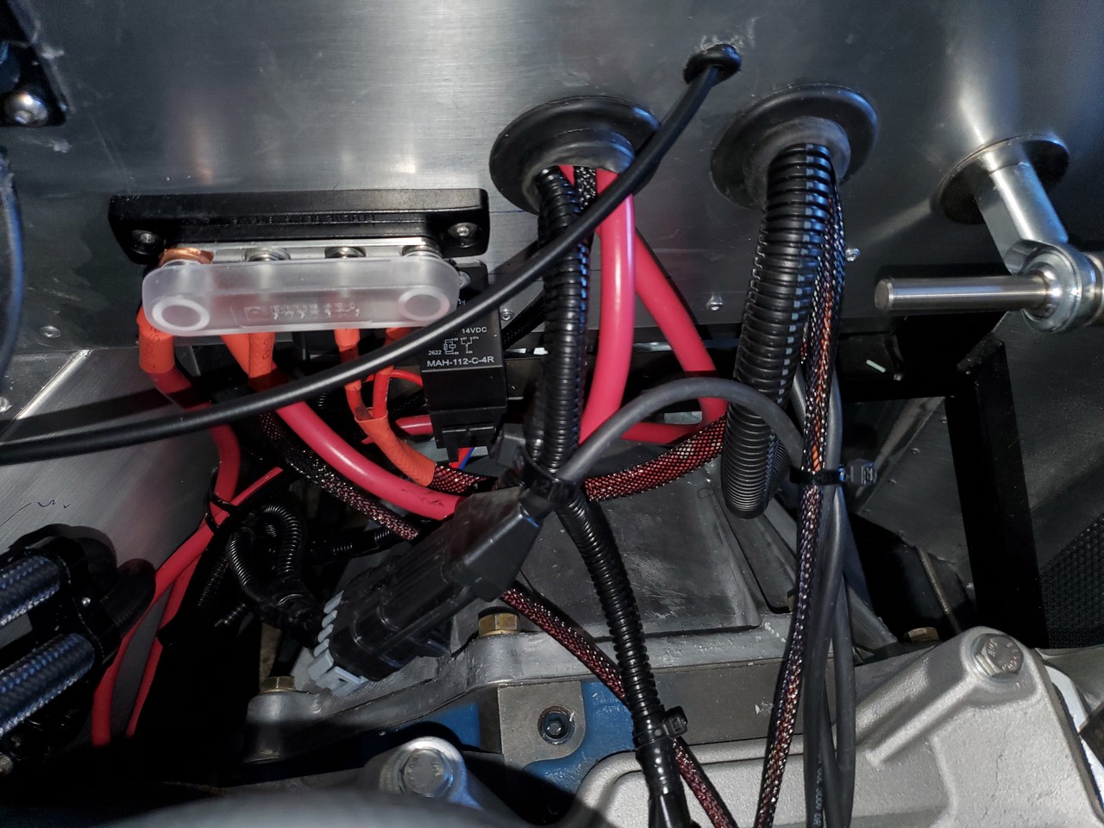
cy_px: 414
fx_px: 829
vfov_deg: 53.1
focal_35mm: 26
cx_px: 552
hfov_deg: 67.3
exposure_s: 1/26
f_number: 1.5
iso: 100
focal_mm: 4.3
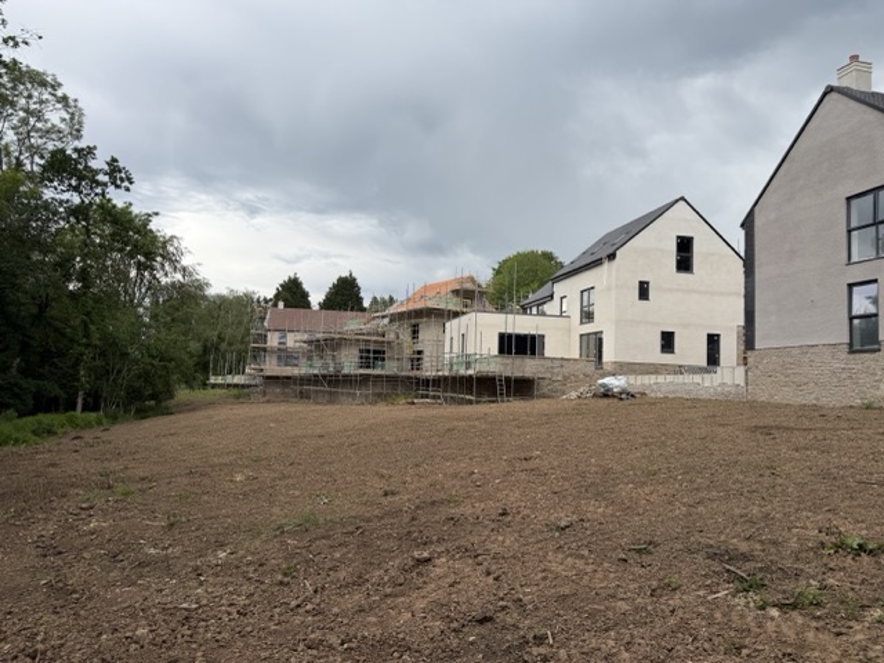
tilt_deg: +3.8
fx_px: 613
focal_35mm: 24
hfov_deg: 71.6
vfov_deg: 56.8
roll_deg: -2.5
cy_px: 332
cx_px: 442
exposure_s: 1/2053
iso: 80
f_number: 1.78
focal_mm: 6.76
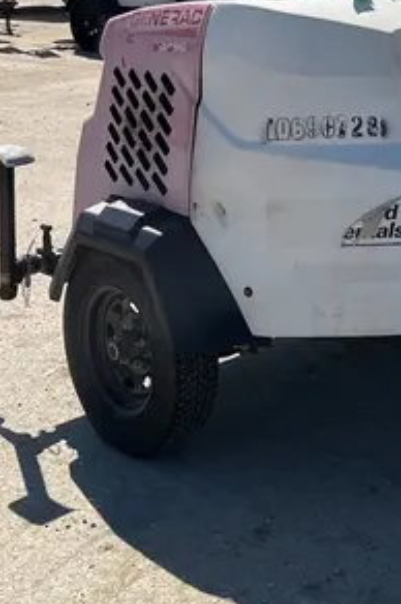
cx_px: 463
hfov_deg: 19.0
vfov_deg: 27.6
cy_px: -32
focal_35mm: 68
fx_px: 1139
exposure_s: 1/4854
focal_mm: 5.1
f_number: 1.6
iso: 50
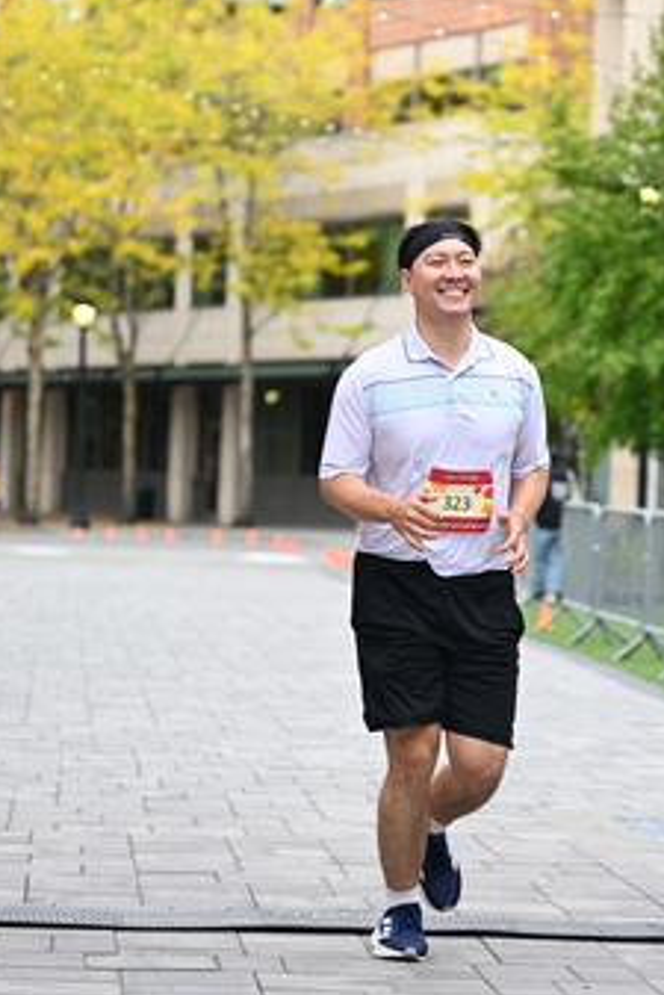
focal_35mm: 137
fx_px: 3786
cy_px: 396
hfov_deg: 10.0
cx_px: 527
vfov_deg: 15.0
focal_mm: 84
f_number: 2.8
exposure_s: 1/1600
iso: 640
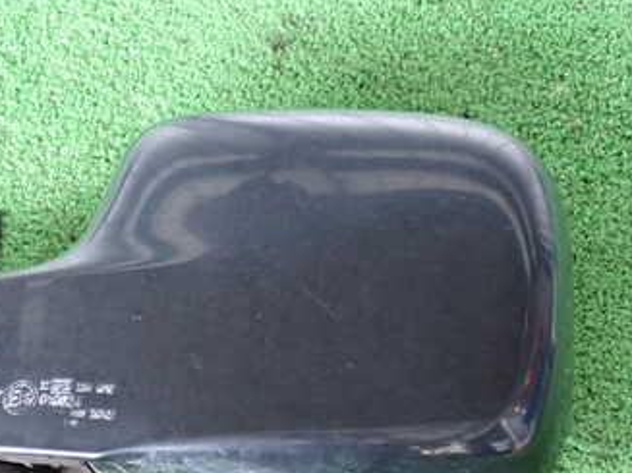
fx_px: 1205
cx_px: 102
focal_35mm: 66
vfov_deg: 22.0
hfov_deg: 28.6
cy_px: 355
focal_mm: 6.37
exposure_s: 1/40
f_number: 2.5
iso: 640
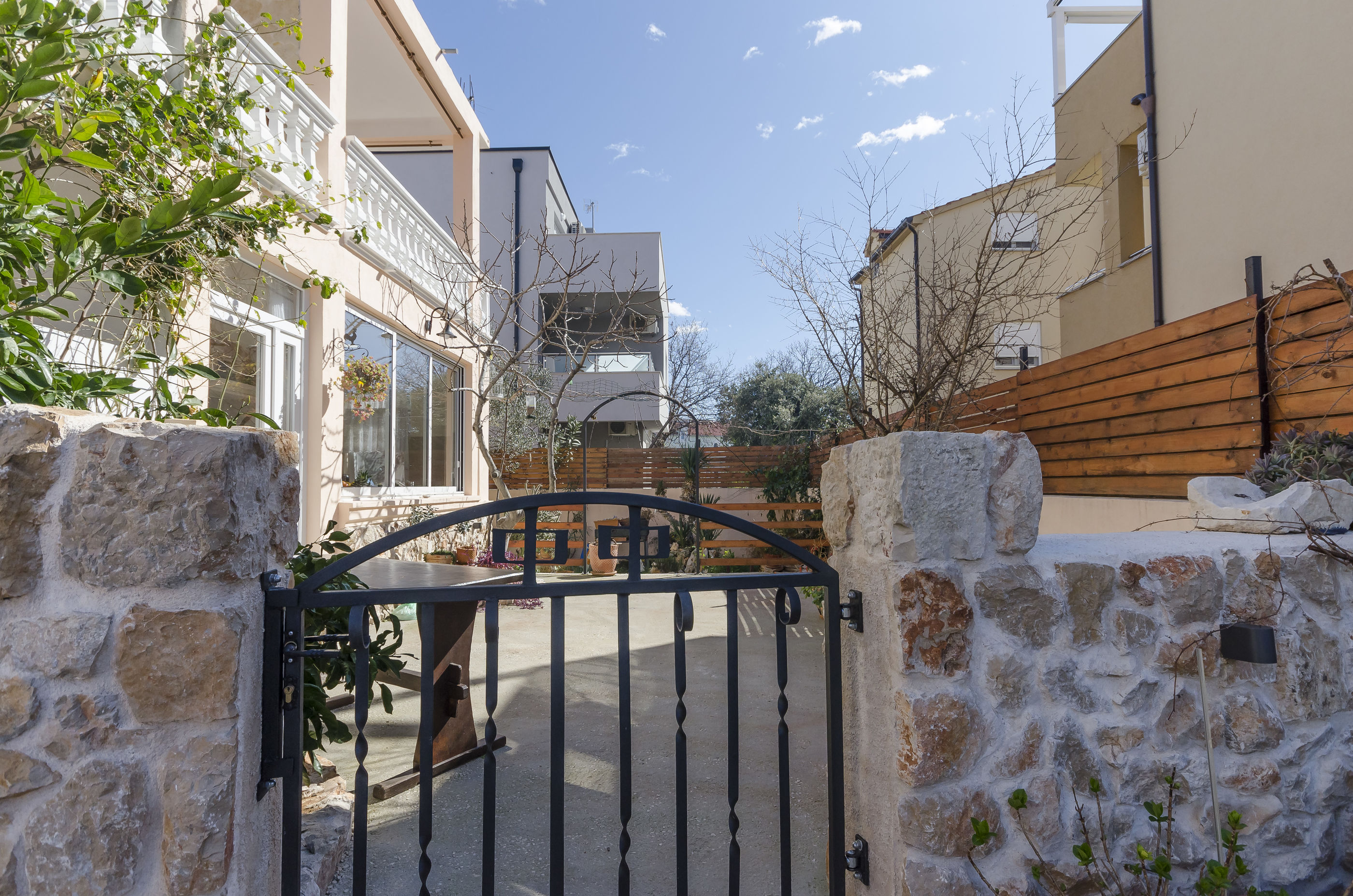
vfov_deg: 63.0
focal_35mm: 20
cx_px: 676
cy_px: 448
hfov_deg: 85.5
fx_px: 731
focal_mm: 13
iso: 100
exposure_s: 1/800
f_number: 8
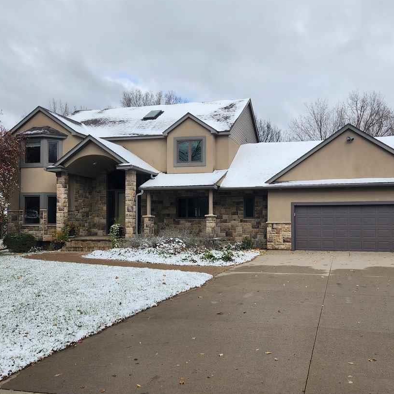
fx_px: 412
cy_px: 222
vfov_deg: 51.0
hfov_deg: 50.8
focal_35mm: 32
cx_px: 236
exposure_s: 1/1215
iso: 20
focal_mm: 5.4
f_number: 1.8
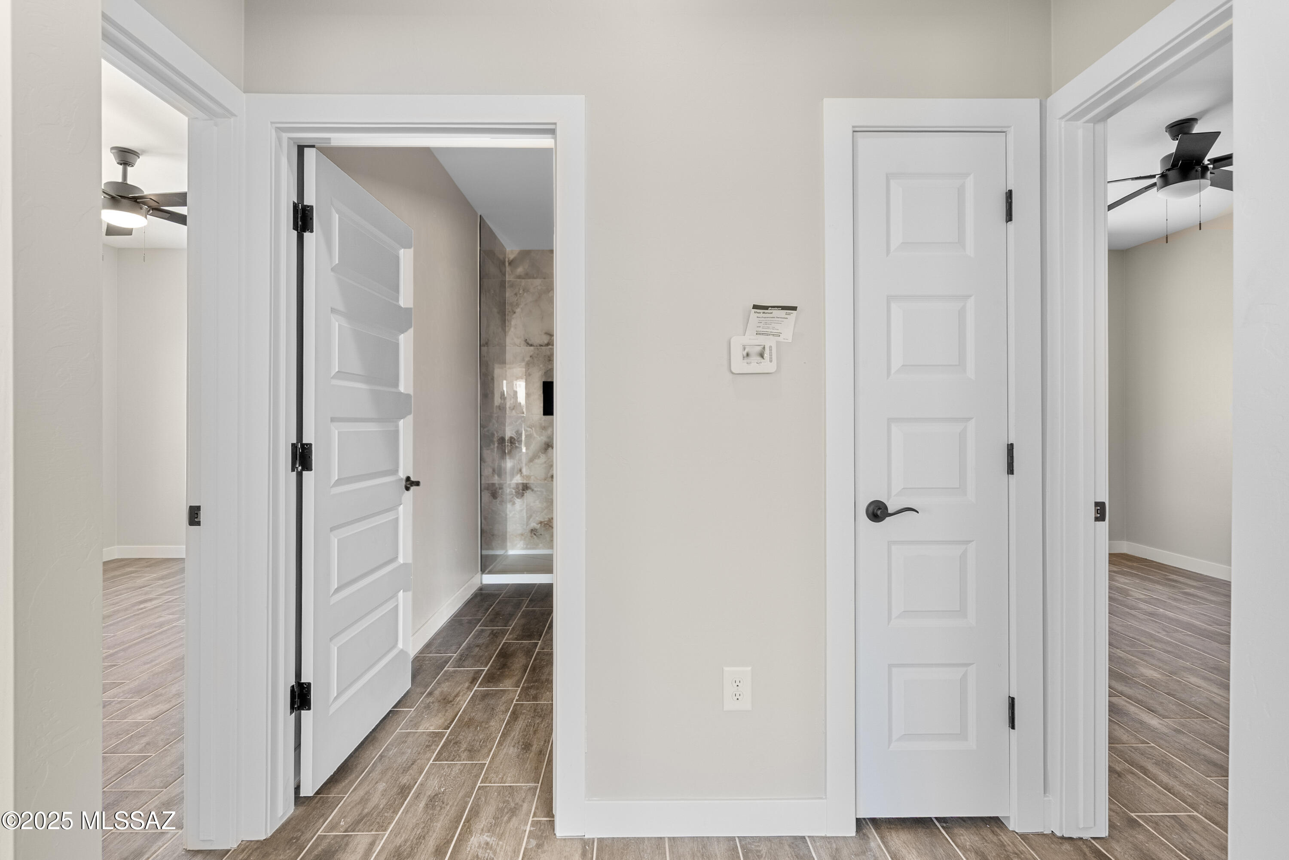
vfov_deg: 70.5
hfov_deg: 93.3
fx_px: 609
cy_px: 430
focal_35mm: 17
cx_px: 644
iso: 400
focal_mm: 17
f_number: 8
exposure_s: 1/2
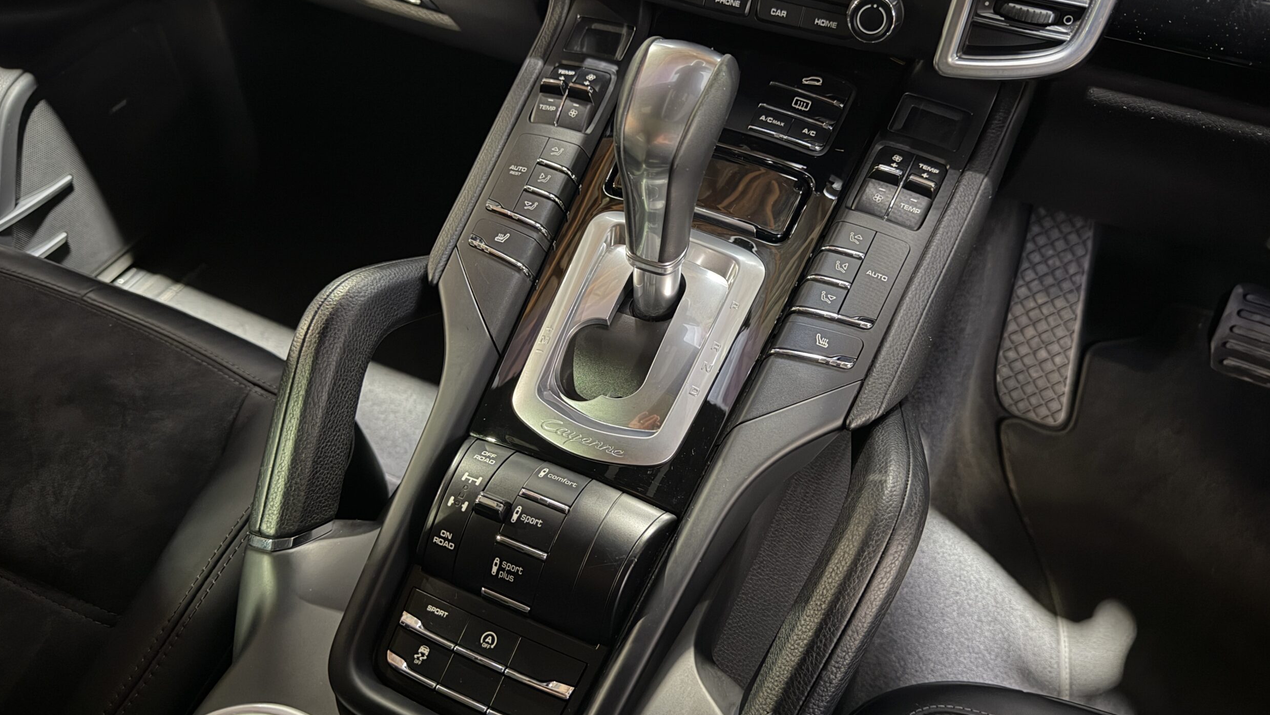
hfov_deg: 69.9
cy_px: 349
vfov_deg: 42.9
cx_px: 627
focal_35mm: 27
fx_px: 909
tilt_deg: -47.3
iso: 1000
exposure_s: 1/9
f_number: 1.78
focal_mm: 6.76
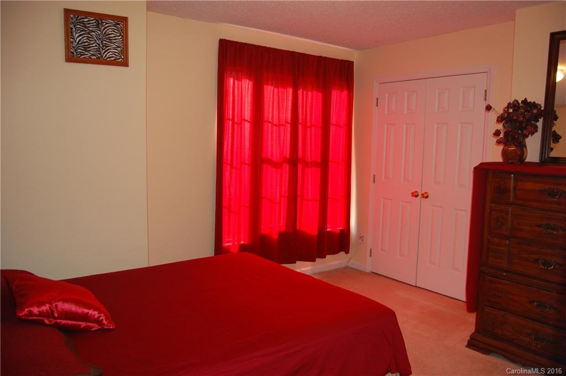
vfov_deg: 47.8
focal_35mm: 27
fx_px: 424
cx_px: 283
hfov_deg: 67.4
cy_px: 188
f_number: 3.5
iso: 400
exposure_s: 1/60
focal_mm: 18
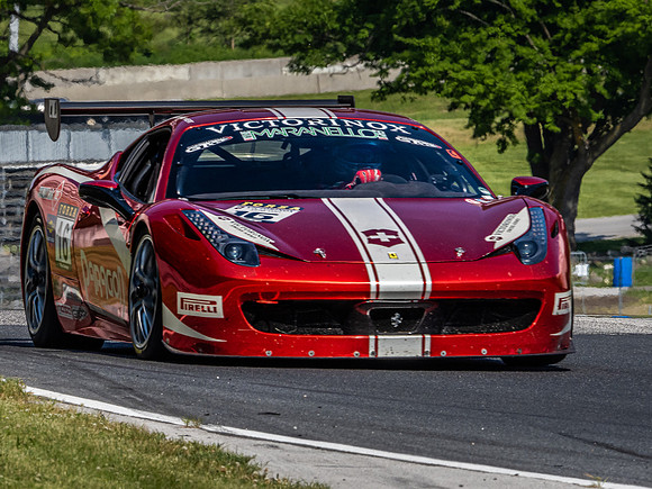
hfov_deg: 2.7
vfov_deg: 2.0
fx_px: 13921
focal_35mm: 739
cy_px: 188
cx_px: 251
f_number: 13
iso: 400
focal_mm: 300
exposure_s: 1/500
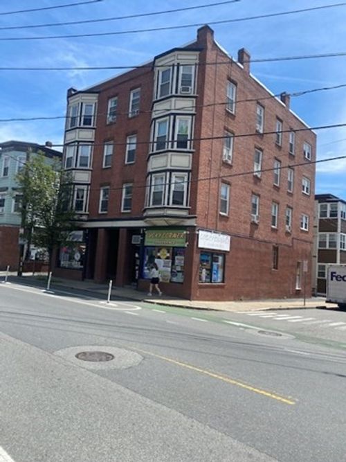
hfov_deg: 53.0
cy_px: 231
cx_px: 173
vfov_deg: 67.3
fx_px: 347
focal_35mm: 26
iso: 32
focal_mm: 4.25
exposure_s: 1/2315
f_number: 1.8
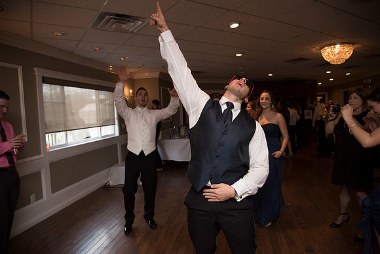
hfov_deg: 73.7
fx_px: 253
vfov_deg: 53.2
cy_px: 127
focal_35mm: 24
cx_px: 190
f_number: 4
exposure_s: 1/200
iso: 2000
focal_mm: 24
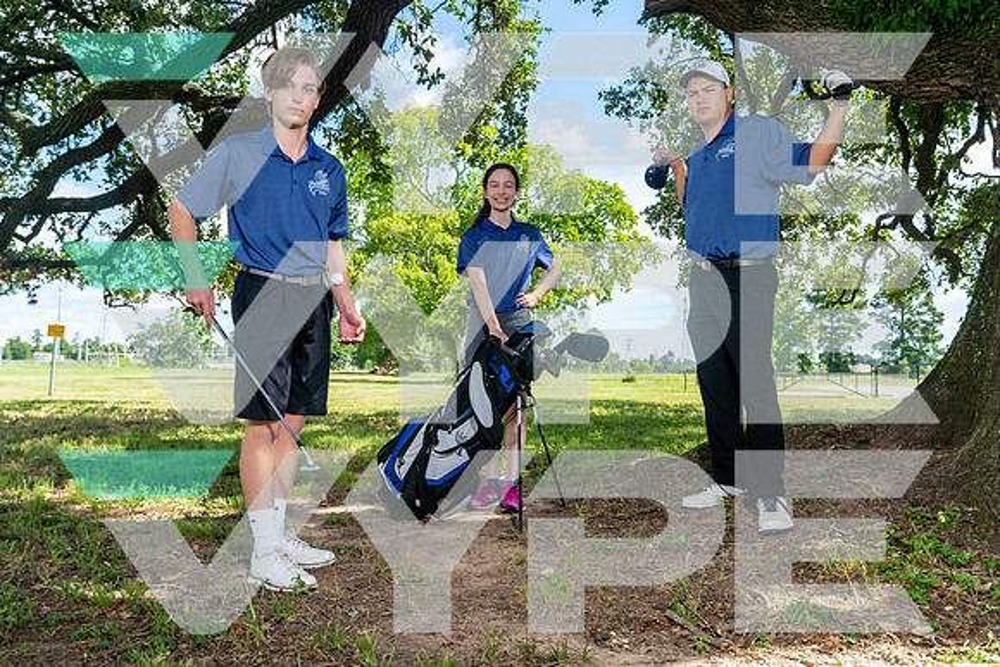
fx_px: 861
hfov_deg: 60.3
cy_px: 334
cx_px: 500
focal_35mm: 31
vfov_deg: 42.3
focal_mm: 31
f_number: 8
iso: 100
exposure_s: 1/125
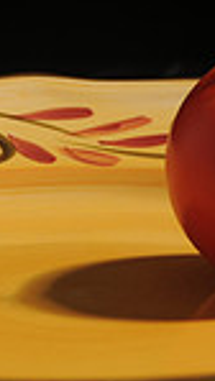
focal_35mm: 519
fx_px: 5252
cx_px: 61
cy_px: 29
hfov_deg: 2.3
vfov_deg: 4.2
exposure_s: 1/100
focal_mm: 85
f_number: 5.6
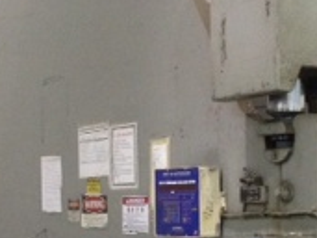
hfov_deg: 15.1
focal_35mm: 131
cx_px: 139
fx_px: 1199
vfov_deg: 11.2
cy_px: 238
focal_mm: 4.28
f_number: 2.4
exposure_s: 1/20
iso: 250
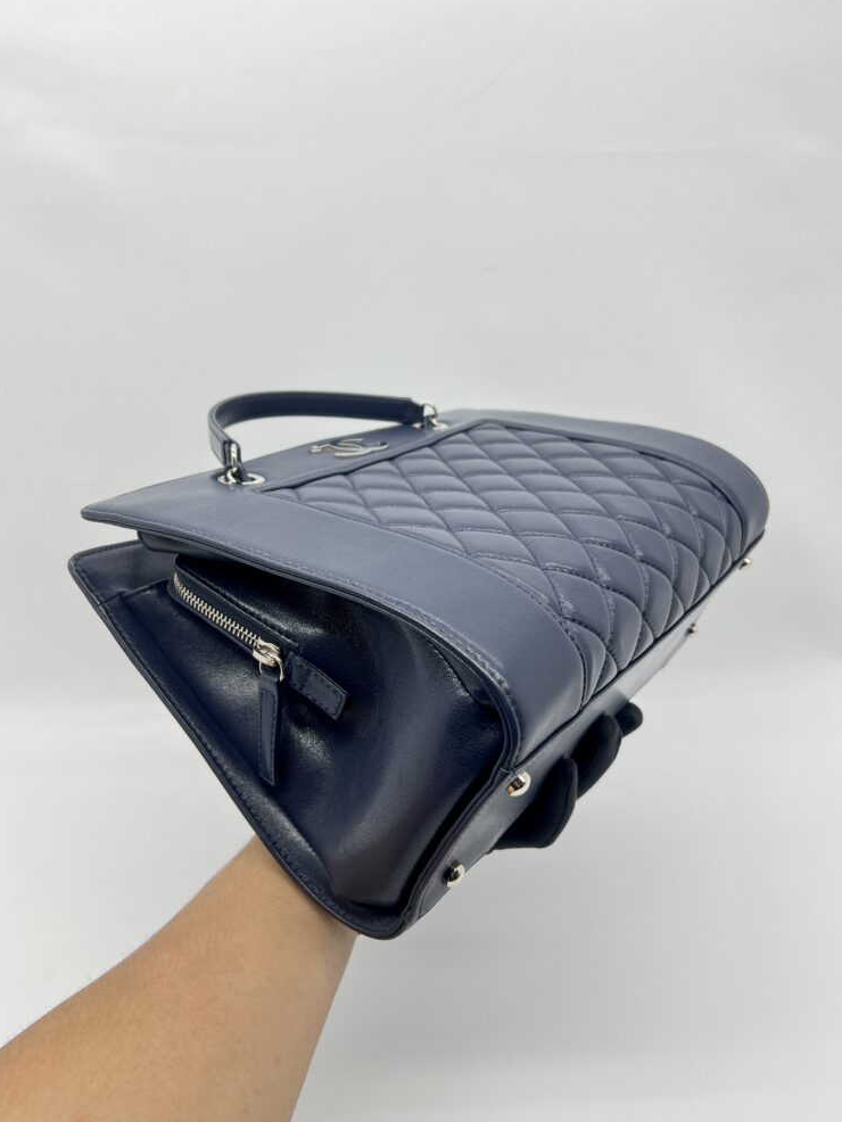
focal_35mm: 27
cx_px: 426
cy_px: 568
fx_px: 875
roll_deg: -0.3
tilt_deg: -24.7
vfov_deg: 65.3
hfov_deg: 51.4
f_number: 1.5
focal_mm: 5.7
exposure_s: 1/100
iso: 40
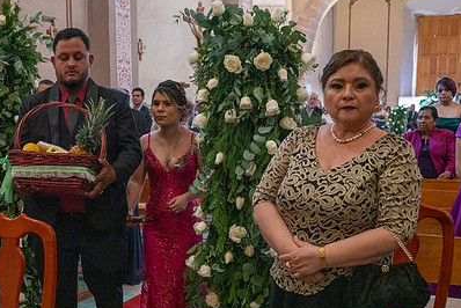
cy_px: 212
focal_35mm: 51
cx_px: 141
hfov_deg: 38.3
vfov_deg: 26.3
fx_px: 654
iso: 2500
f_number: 5
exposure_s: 1/100
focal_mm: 35
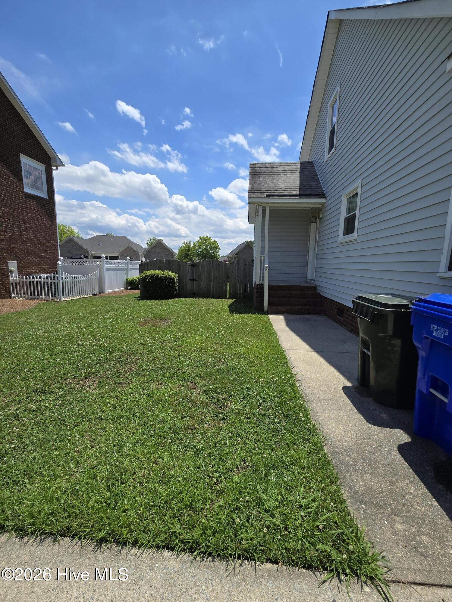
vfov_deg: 106.2
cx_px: 226
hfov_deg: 89.9
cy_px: 301
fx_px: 226
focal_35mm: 13
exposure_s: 1/2790
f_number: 2.2
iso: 50
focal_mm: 2.2
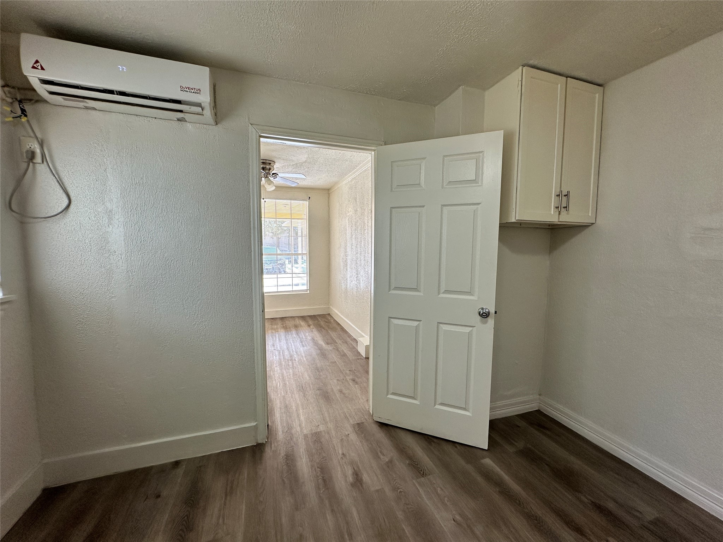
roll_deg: -0.6
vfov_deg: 85.7
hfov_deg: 102.1
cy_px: 271
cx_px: 362
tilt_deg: -4.8
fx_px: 292
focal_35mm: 14
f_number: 2.2
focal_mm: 2.22
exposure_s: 1/120
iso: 100
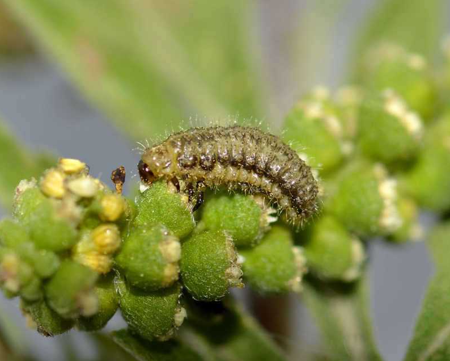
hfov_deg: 11.3
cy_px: 181
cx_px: 243
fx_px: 2265
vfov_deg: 9.1
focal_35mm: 170
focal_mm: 100
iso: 100
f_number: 18
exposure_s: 1/200
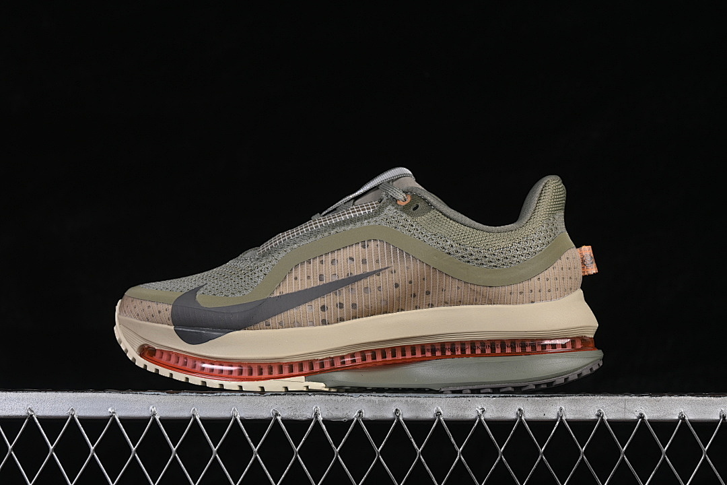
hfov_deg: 27.0
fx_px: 1514
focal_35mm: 75
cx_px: 364
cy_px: 242
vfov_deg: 18.2
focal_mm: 50
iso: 160
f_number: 8
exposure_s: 1/80
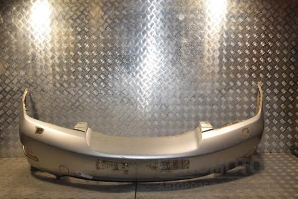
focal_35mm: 38
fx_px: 310
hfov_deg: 51.3
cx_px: 149
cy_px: 100
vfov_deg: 35.5
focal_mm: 25
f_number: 13
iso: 800
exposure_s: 1/200
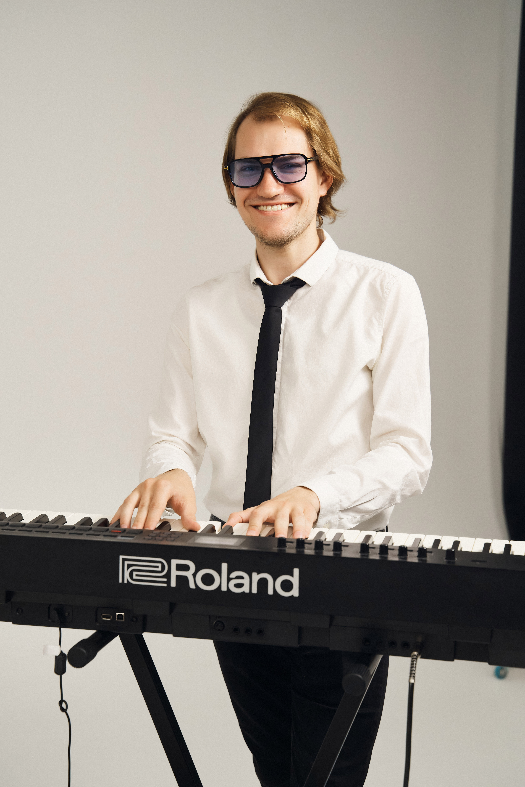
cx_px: 262
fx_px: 1269
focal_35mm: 58
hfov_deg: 23.4
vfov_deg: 34.5
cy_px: 394
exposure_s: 1/200
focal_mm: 58
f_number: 5
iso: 1250
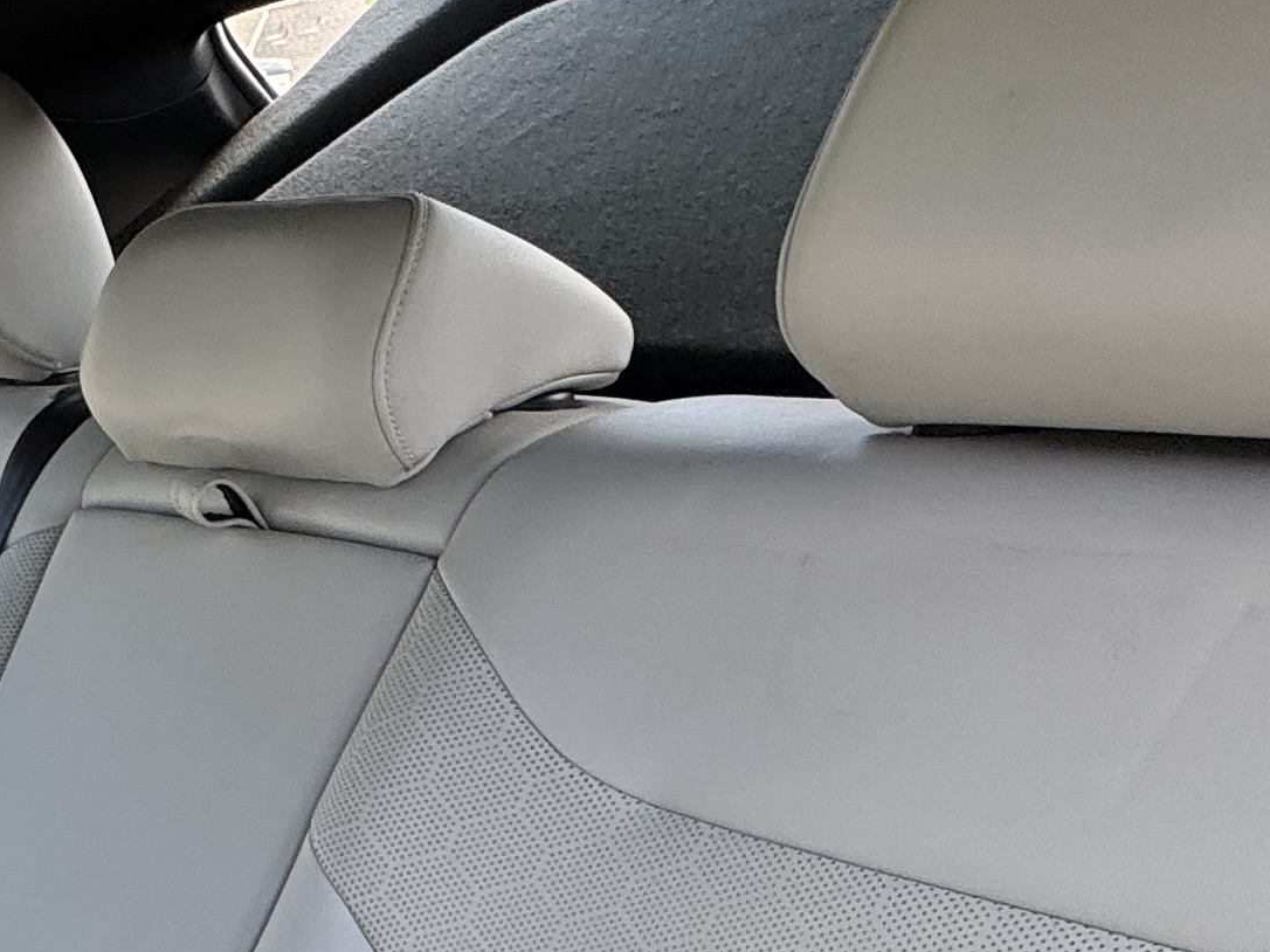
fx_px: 1907
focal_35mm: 52
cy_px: 1249
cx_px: -246
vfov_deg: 24.4
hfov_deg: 31.1
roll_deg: +4.3
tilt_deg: -28.4
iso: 40
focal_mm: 2.22
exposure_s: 1/160
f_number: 2.2
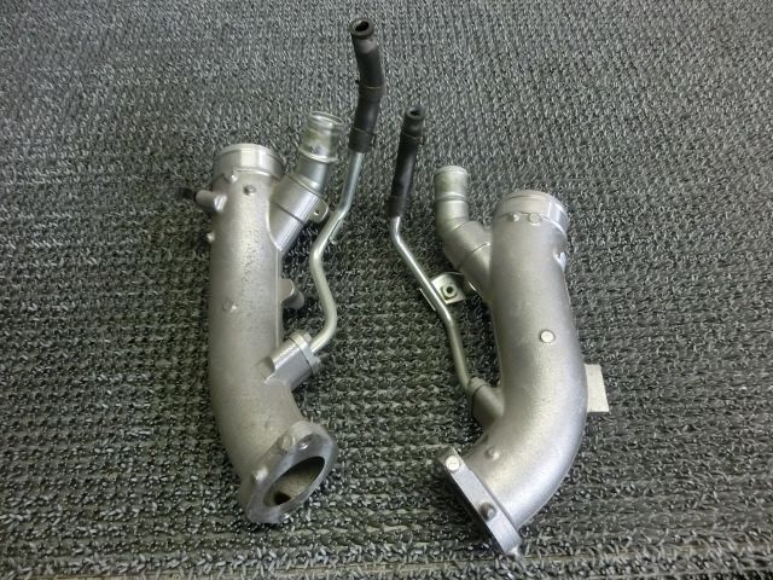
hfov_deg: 71.6
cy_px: 290
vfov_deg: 56.8
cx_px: 386
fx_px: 536
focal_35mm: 24
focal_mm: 4.24
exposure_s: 1/160
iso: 800
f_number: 3
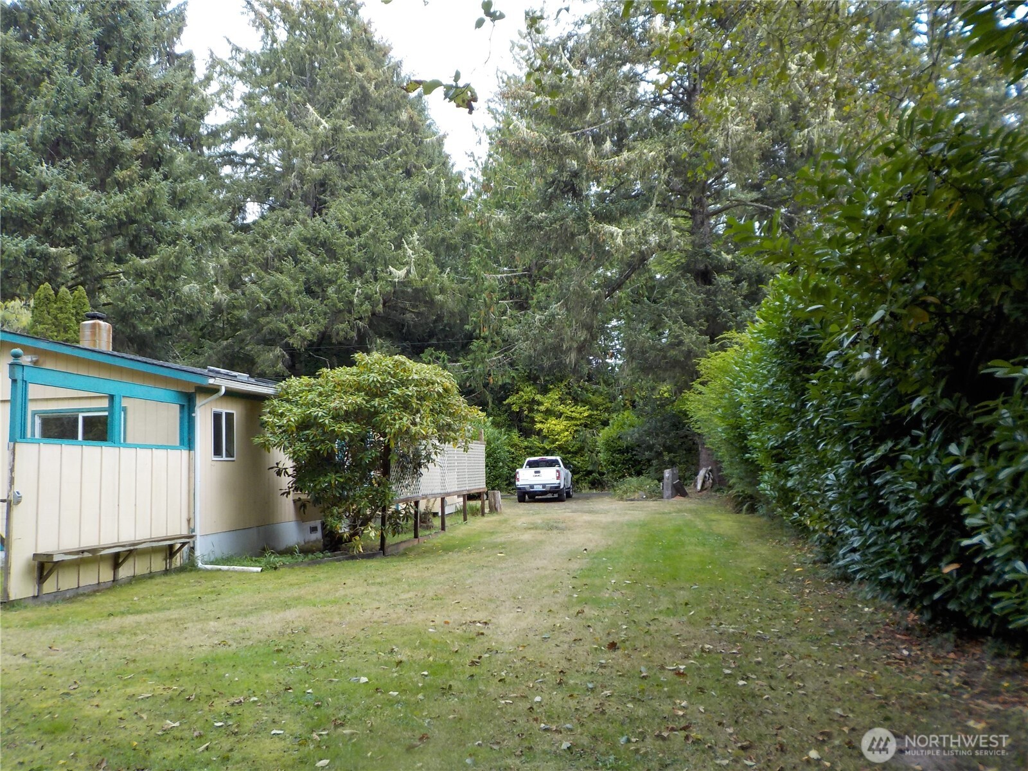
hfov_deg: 60.0
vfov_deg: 46.8
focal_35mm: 30
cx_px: 514
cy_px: 386
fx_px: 891
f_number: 3.3
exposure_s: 1/40
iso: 125
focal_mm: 4.1
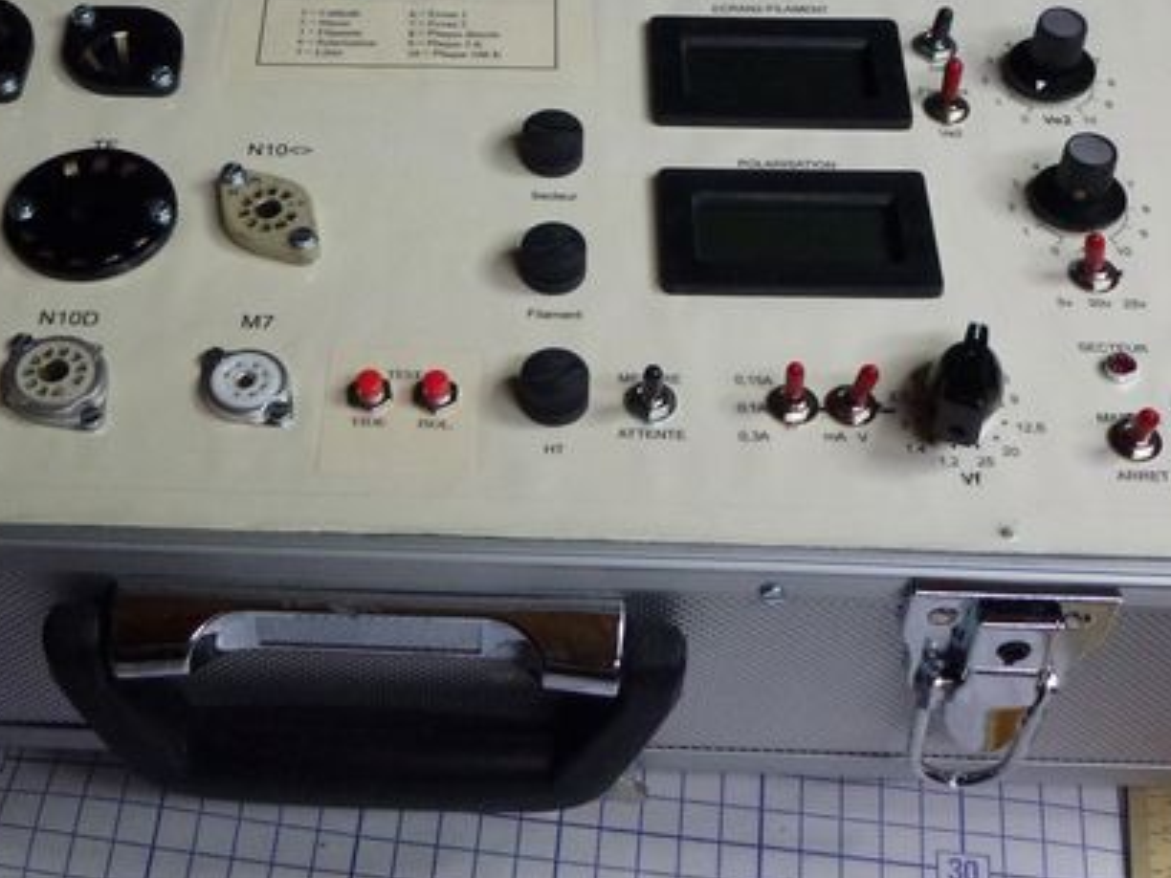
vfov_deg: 24.9
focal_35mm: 58
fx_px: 1962
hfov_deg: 33.0
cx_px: 416
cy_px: 201
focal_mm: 6.4
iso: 400
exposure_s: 1/50
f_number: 3.7
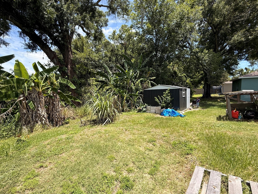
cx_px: 122
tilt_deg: -3.0
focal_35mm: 15
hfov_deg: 98.1
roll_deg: +0.2
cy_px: 96
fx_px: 112
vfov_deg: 81.8
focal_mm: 2.22
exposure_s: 1/820
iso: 50
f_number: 2.2
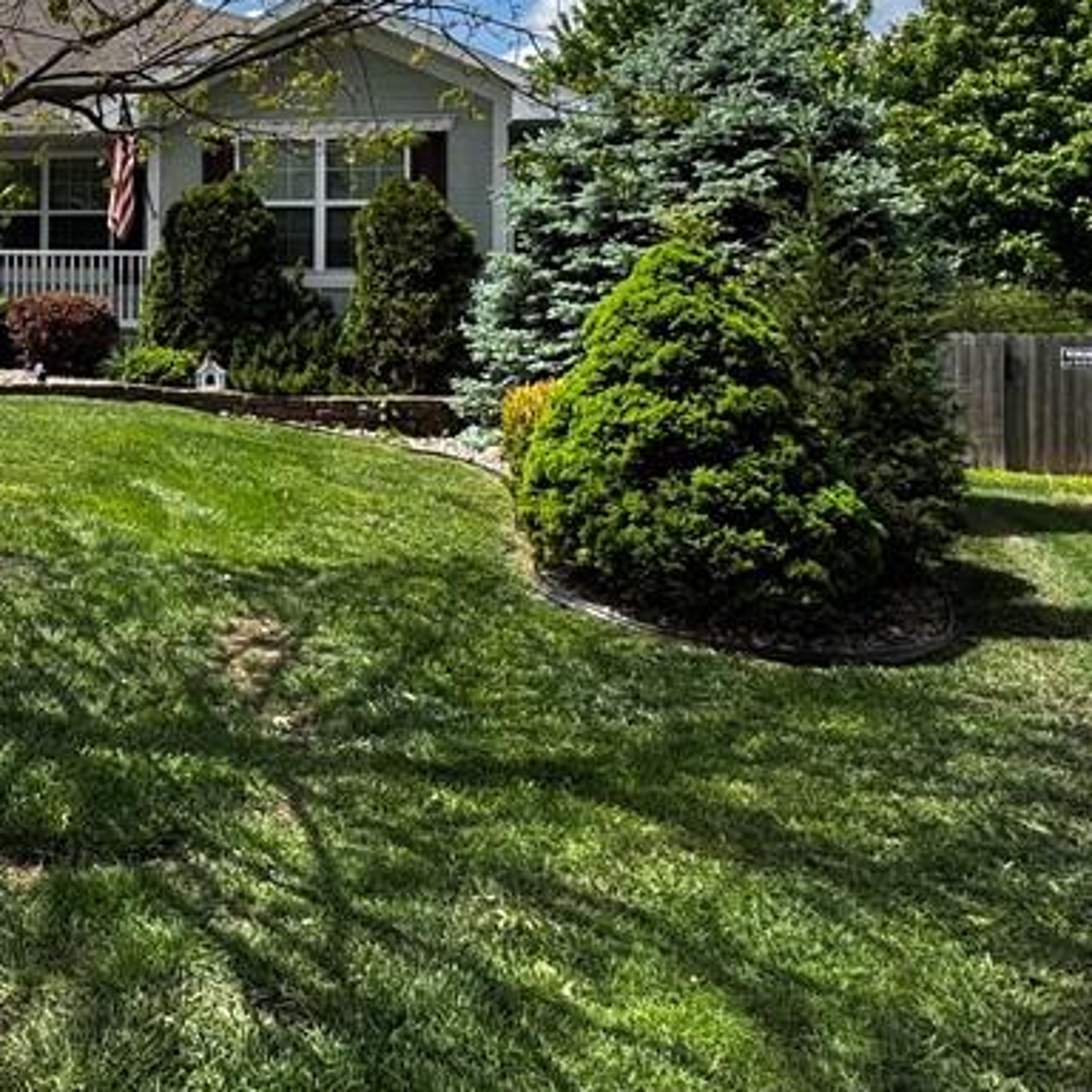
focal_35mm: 33
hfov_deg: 42.9
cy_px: 256
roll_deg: -0.9
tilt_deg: +0.9
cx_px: 3
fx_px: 1178
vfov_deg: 47.6
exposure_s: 1/1536
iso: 50
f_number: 2.2
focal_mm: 2.22
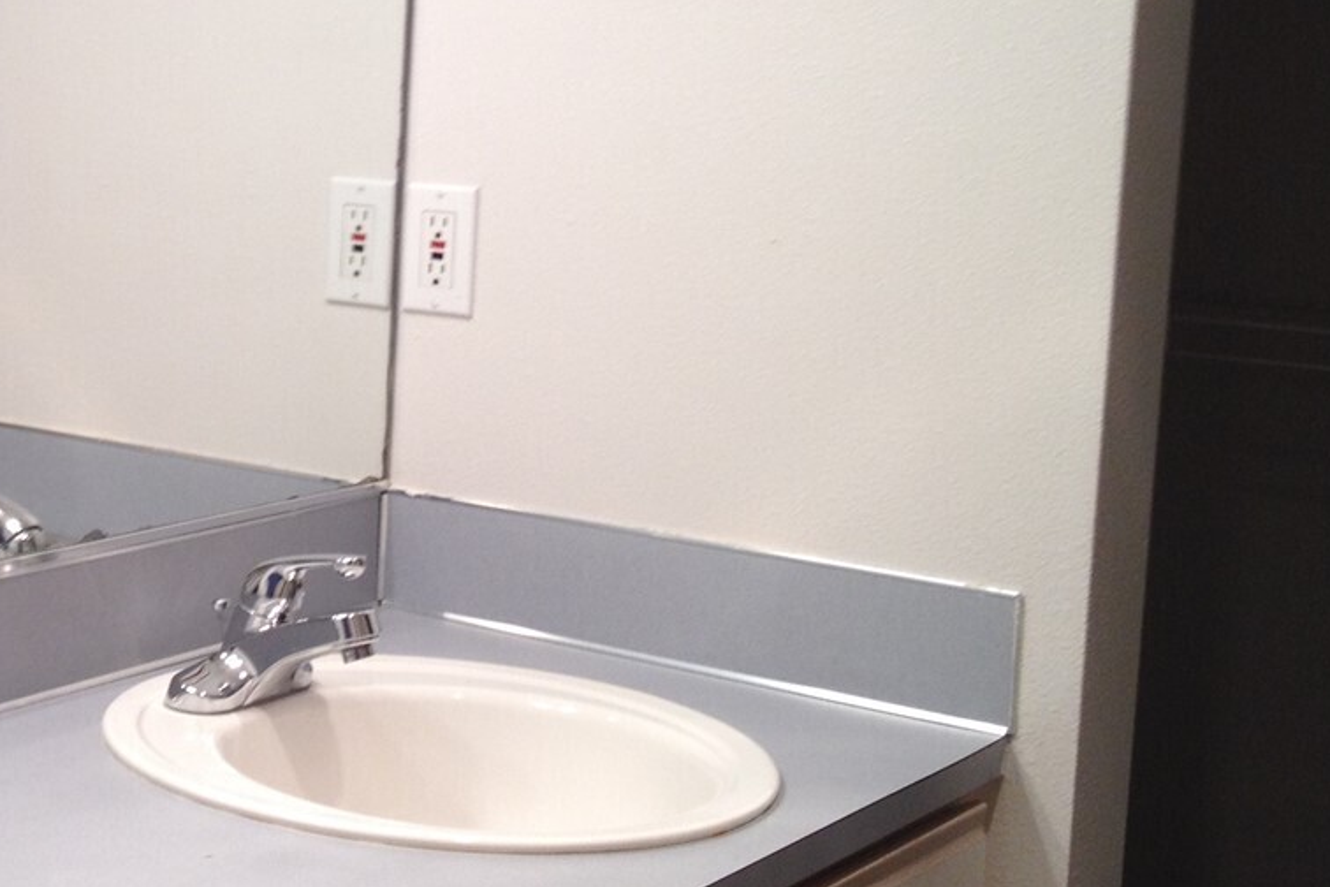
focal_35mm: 77
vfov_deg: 17.7
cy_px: 317
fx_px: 2844
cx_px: -28
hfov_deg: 25.0
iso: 64
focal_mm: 4.28
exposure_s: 1/30
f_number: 2.4
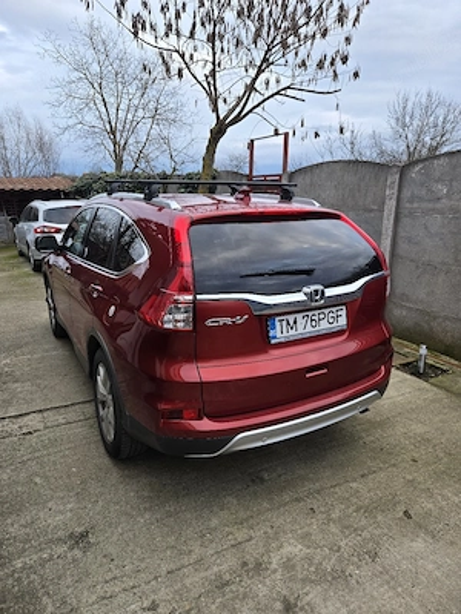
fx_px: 408
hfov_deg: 58.9
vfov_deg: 73.9
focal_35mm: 23
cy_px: 307
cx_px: 230
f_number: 1.8
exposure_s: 1/182
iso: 80
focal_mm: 5.4
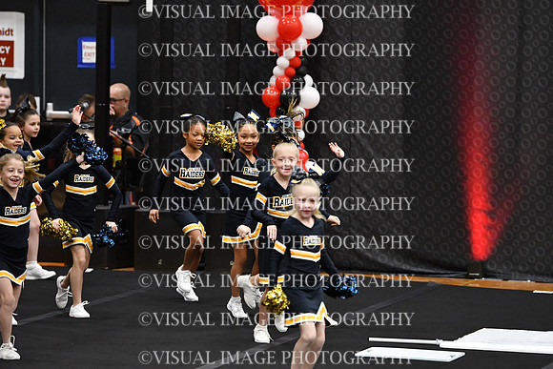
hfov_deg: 9.5
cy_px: 184
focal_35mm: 217
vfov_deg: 6.3
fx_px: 3334
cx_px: 276
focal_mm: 145
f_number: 2.8
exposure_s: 1/800
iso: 5000
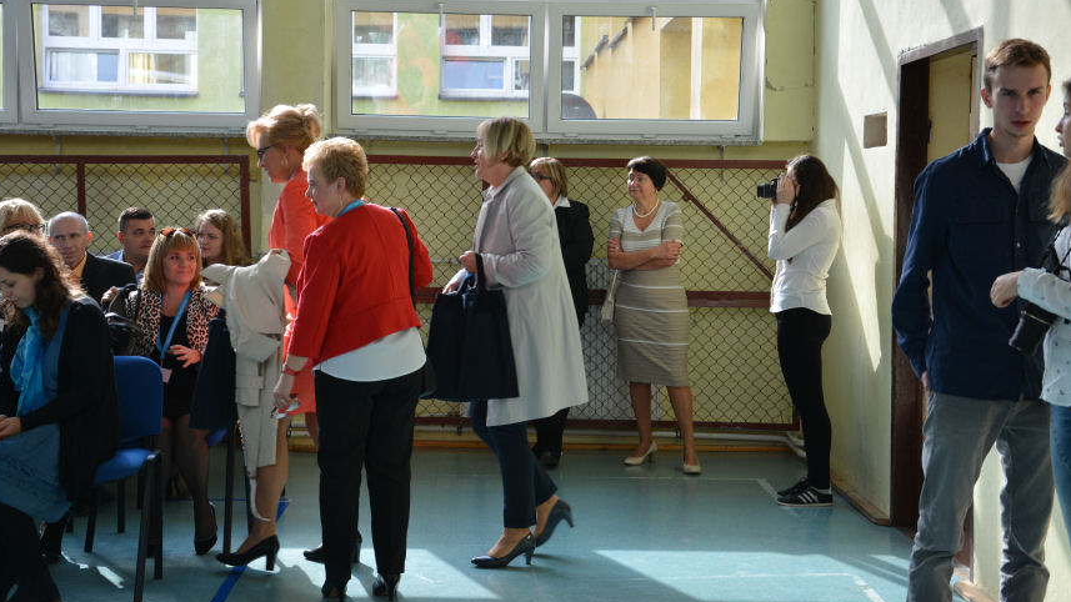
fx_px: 1874
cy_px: 241
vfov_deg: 18.2
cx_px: 511
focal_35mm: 66
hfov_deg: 31.9
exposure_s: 1/125
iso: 200
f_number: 5.6
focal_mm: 40
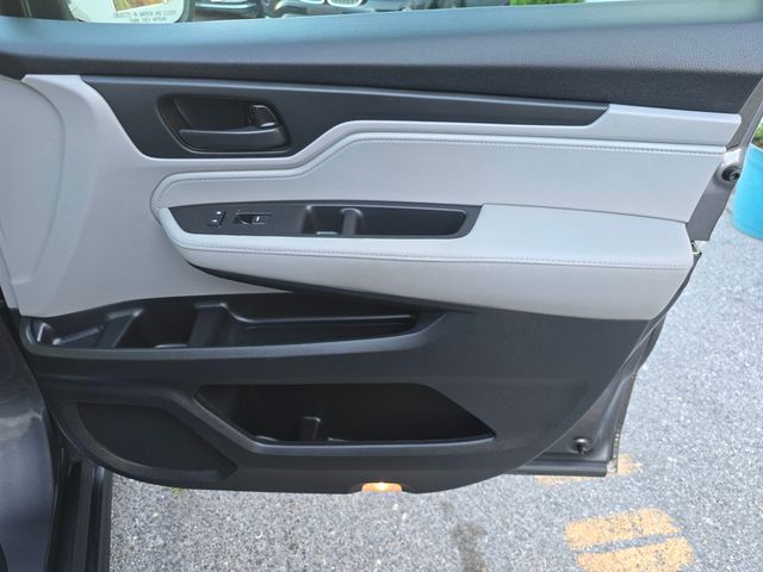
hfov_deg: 73.9
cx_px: 382
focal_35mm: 23
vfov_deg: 58.9
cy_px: 286
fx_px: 507
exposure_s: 1/120
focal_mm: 6.3
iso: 160
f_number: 1.7
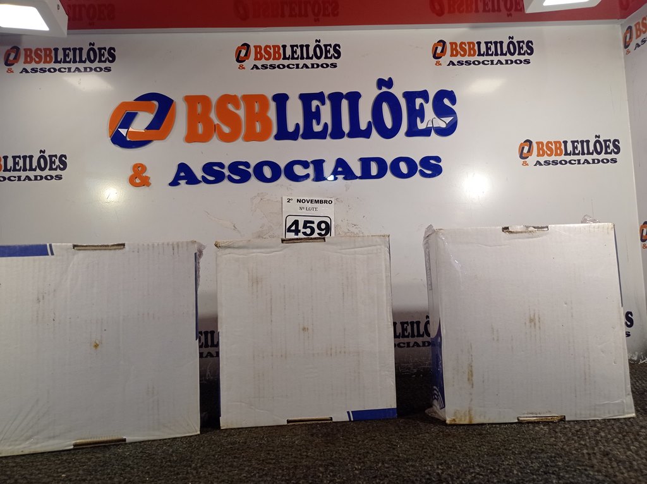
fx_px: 523
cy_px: 242
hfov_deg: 63.5
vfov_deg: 49.7
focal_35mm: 28
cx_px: 324
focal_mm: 4.7
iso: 100
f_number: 1.79
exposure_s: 1/158
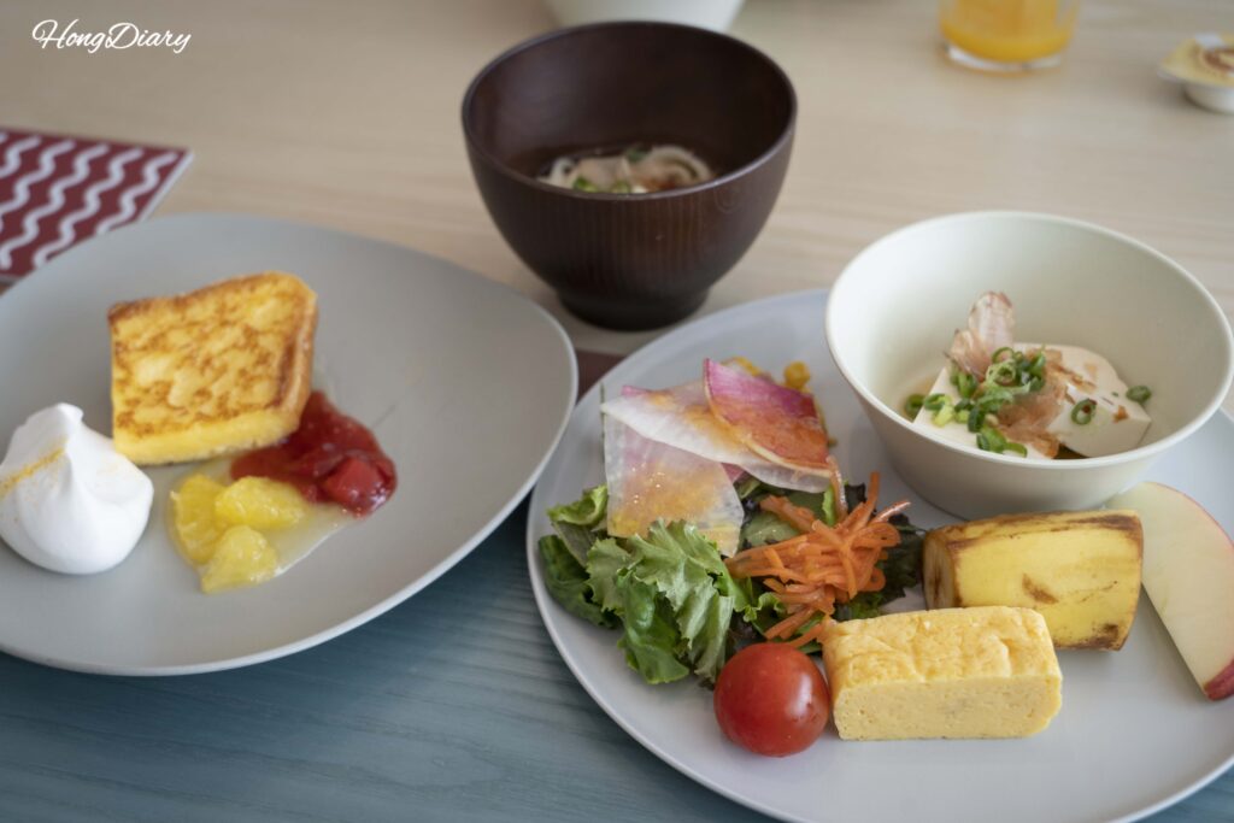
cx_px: 617
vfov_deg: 27.5
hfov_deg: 40.3
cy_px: 412
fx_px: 1680
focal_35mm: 49
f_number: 5.6
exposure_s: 1/160
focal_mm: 49
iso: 250
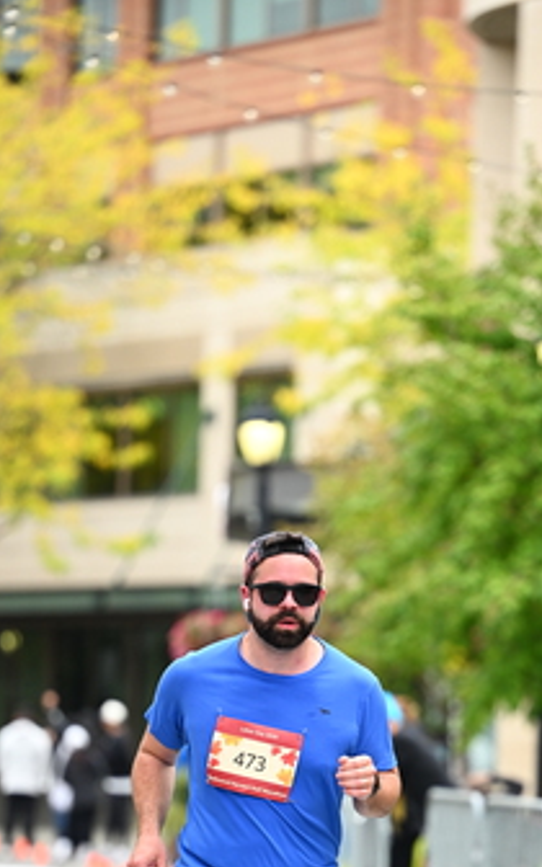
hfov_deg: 5.4
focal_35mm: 242
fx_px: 5719
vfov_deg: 8.7
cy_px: 707
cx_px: 401
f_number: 2.8
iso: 640
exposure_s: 1/1600
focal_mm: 145
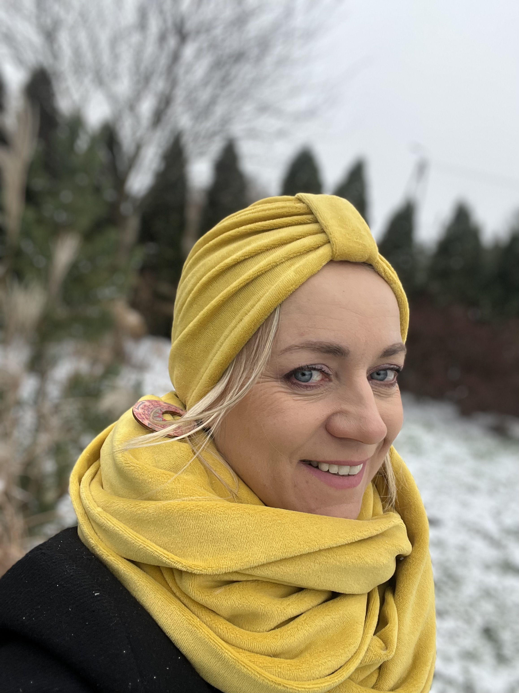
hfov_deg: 46.8
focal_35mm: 30
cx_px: 260
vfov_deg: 60.0
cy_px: 346
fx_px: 600
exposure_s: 1/121
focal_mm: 2.71
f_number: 2.2
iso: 40
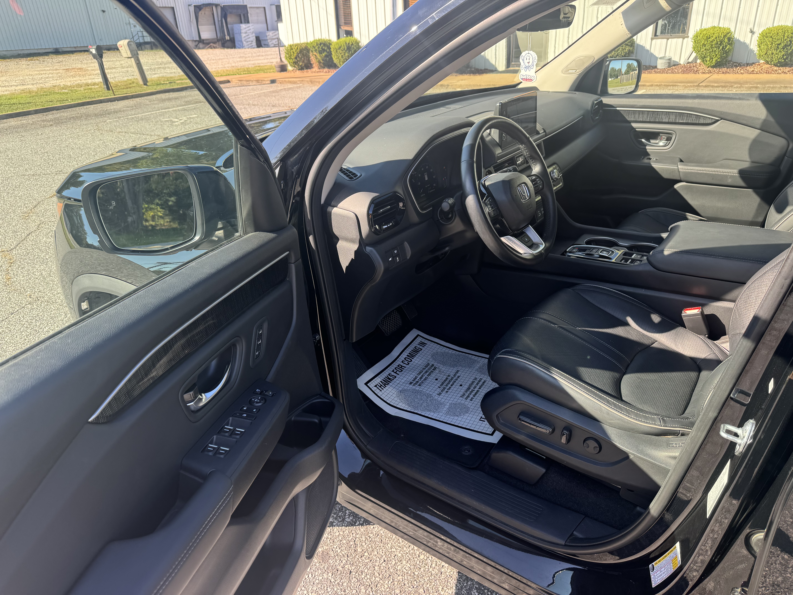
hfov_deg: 71.6
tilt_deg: -24.9
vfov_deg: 56.8
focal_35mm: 24
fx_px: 550
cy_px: 298
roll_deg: +3.2
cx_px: 396
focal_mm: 6.76
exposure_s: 1/379
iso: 80
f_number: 1.78
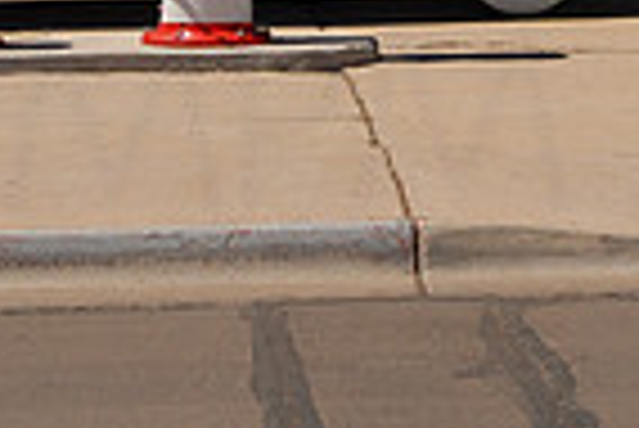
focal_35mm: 258
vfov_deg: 5.3
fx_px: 4584
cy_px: -360
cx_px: 621
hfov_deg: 7.9
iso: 100
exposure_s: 1/320
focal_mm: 42
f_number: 9
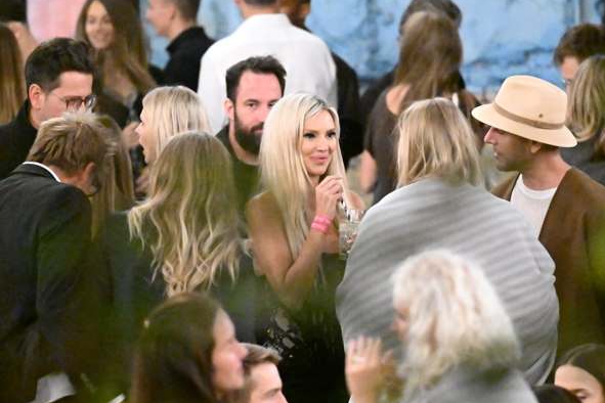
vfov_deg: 3.9
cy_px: 232
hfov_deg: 5.9
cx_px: 320
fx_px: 5881
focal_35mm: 350
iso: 32000
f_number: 2.8
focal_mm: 200
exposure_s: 1/250
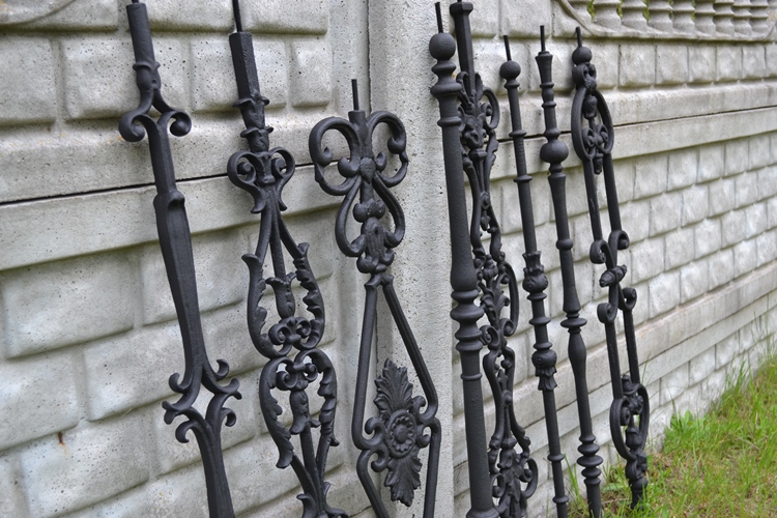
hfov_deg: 45.0
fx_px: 939
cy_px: 259
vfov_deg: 30.8
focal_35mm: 44
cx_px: 388
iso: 360
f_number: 5.6
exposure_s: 1/125
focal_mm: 29
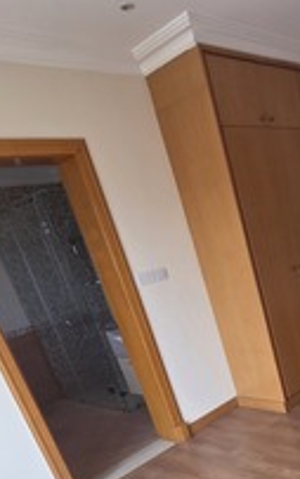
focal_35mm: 31
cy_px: 383
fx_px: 405
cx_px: 322
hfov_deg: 35.3
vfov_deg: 56.7
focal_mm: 2.2
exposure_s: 1/359
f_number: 1.9
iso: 125
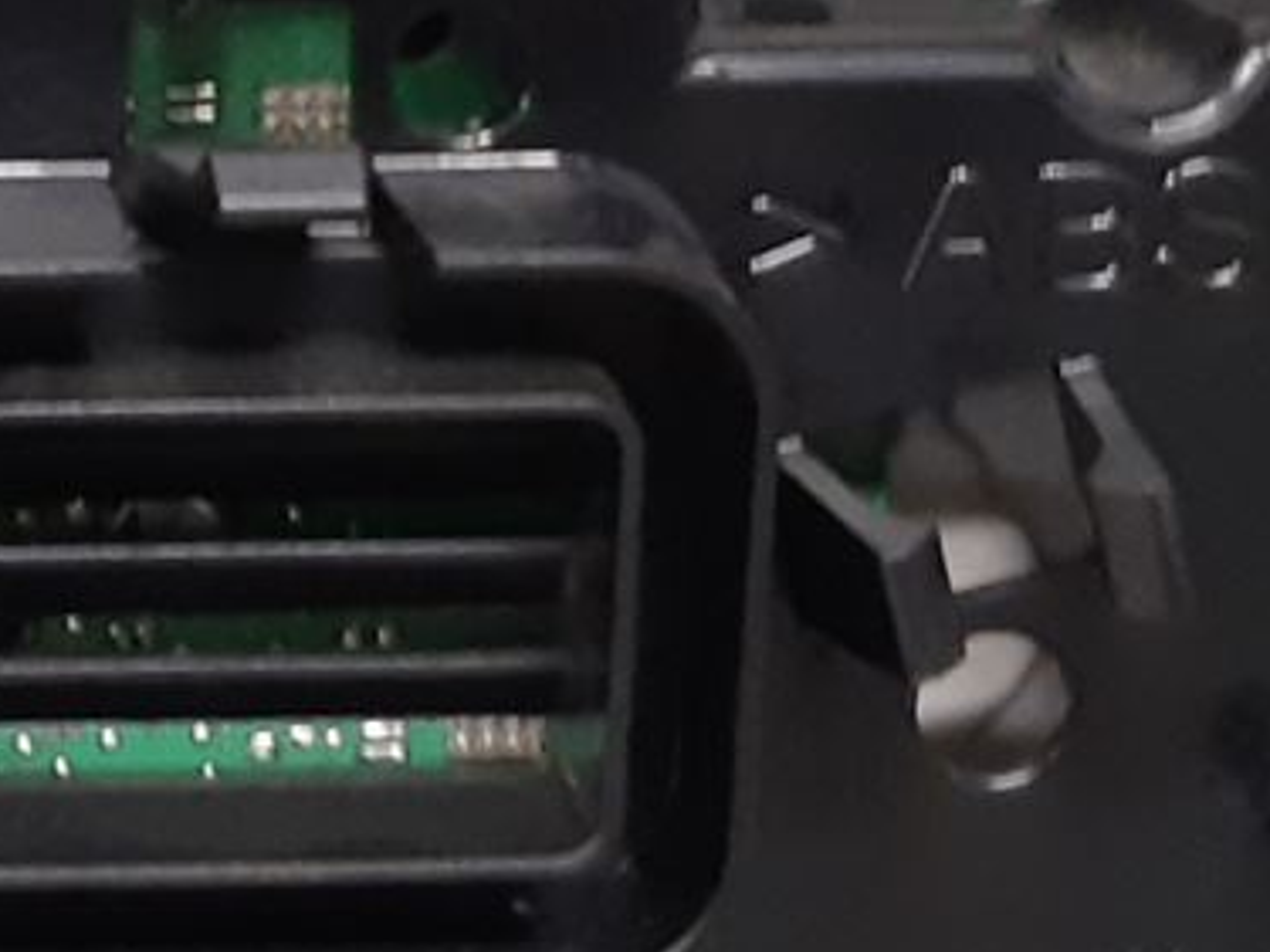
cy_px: 210
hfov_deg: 13.2
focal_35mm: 142
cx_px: -620
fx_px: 5208
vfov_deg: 10.4
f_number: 1.7
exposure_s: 1/33
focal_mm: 3.93
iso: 200
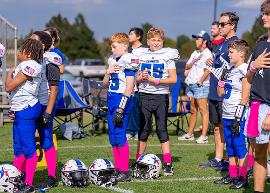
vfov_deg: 12.1
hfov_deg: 16.9
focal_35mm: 118
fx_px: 906
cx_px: 140
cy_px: 87
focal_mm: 100
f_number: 2.8
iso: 160
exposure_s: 1/4000
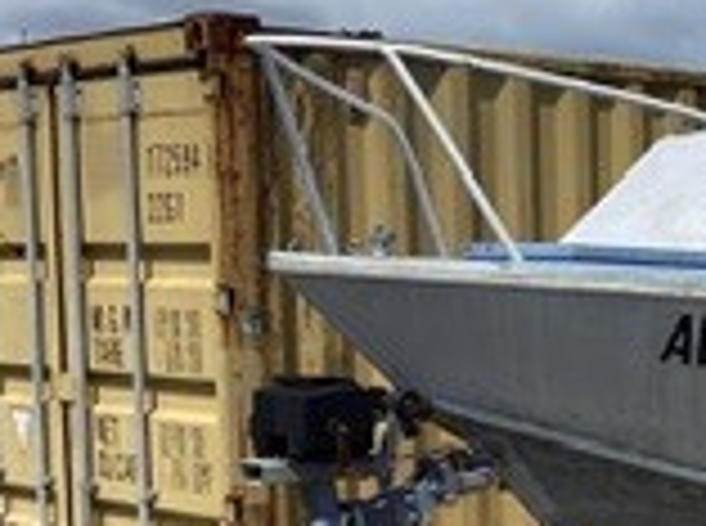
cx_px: 881
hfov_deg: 19.3
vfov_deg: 15.3
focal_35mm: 95
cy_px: 463
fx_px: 1933
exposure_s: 1/1664
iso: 25
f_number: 2.4
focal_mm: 3.3
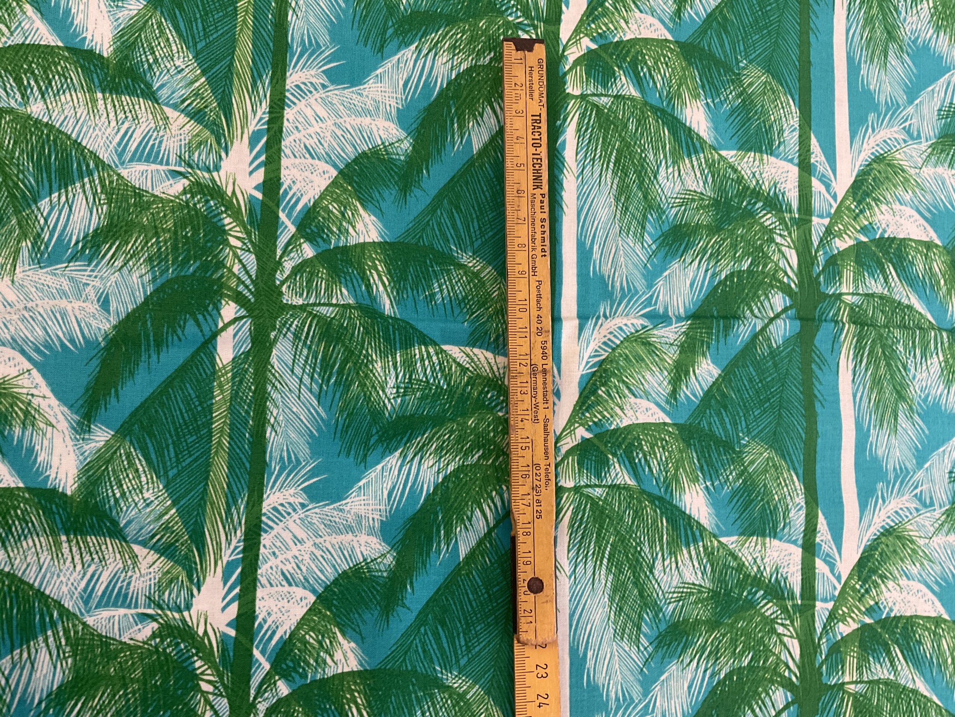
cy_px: 358
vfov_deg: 48.2
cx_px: 478
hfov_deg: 61.7
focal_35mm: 29
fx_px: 800
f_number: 1.8
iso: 125
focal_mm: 3
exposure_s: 1/60
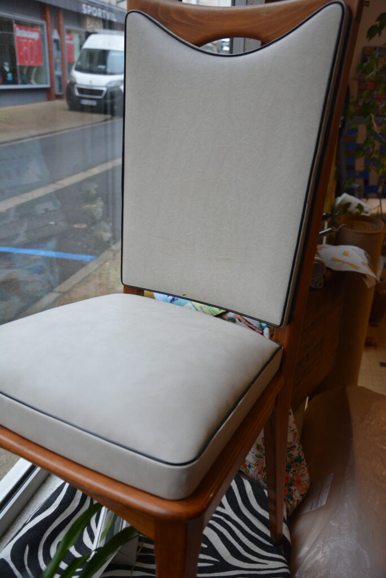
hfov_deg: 36.9
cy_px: 289
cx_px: 193
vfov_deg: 53.1
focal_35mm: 36
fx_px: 578
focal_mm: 24
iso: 800
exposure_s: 1/60
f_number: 3.8
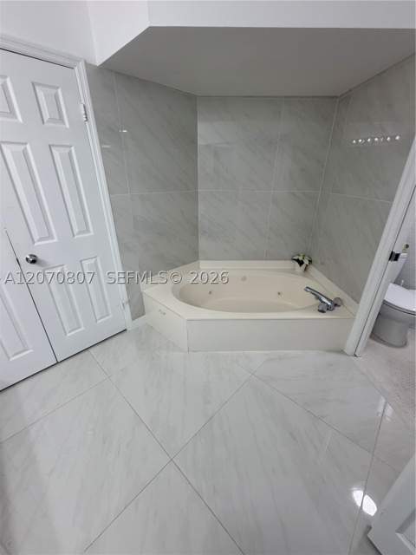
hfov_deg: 85.7
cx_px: 208
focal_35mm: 14
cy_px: 278
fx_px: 224
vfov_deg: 102.1
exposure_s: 1/120
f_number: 2.2
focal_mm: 2.22
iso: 125
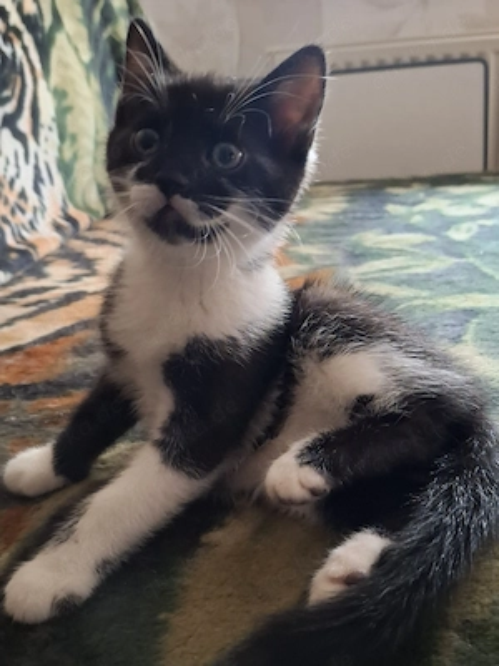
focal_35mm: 25
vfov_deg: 69.4
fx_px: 481
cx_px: 250
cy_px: 333
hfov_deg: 54.9
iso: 500
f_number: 1.8
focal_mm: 4.69
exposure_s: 1/20
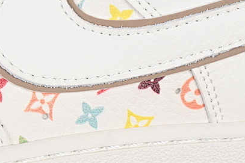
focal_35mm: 199
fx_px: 1354
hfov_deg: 10.3
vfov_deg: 6.9
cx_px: 63
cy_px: 50
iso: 160
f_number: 7.1
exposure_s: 1/80
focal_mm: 50
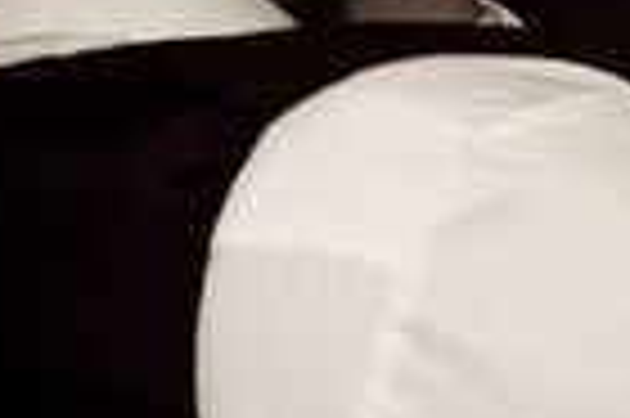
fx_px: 2832
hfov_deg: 11.5
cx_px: 1238
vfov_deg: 8.5
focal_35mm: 162
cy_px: 162
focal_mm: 26
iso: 640
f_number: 2.8
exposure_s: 1/60
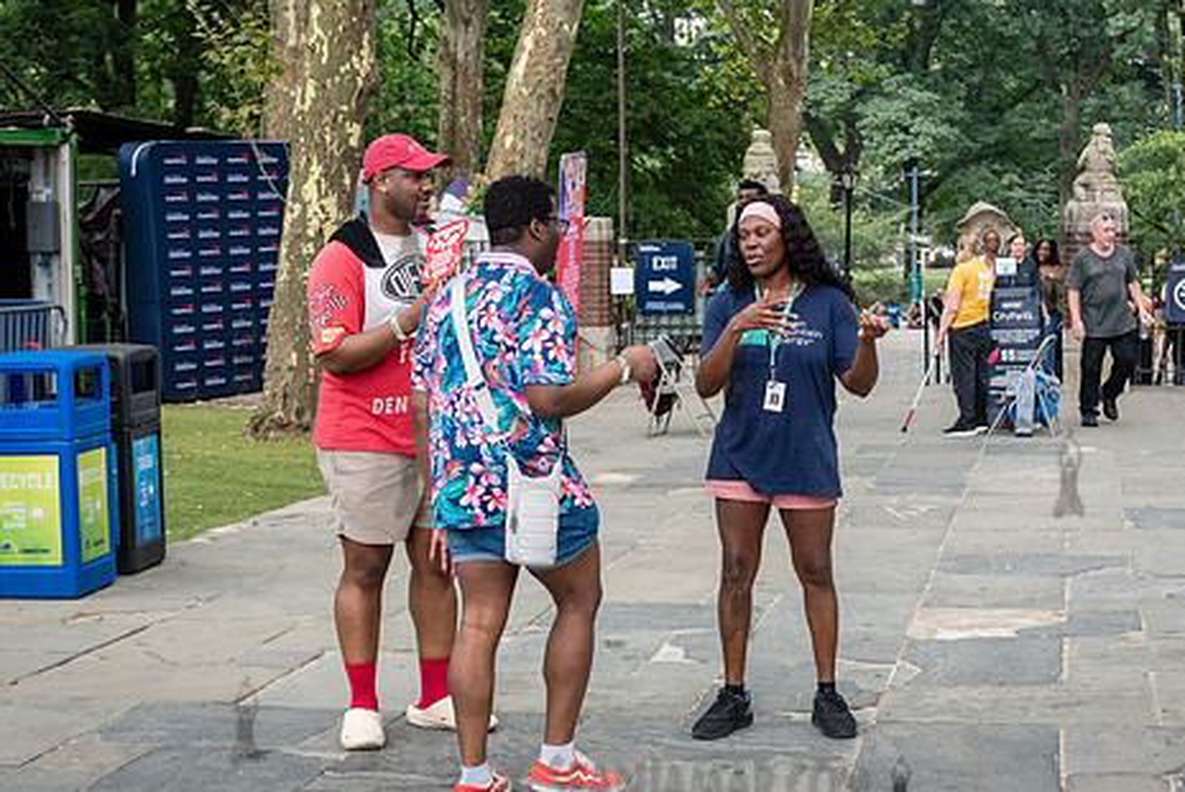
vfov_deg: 20.9
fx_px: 2141
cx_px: 738
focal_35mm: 65
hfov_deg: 30.8
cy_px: 349
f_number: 4.5
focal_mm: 52
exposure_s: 1/640
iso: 1000
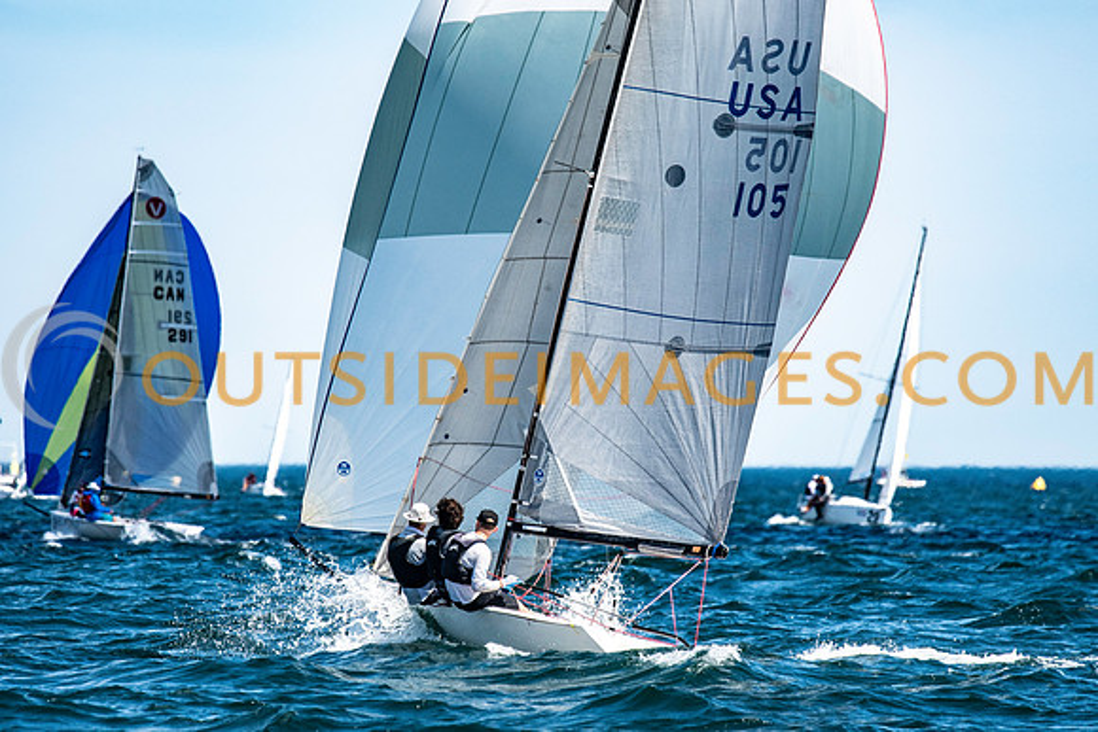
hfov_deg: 4.5
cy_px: 366
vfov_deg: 3.0
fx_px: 14089
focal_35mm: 462
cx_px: 549
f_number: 5
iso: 500
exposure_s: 1/4000
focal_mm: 300
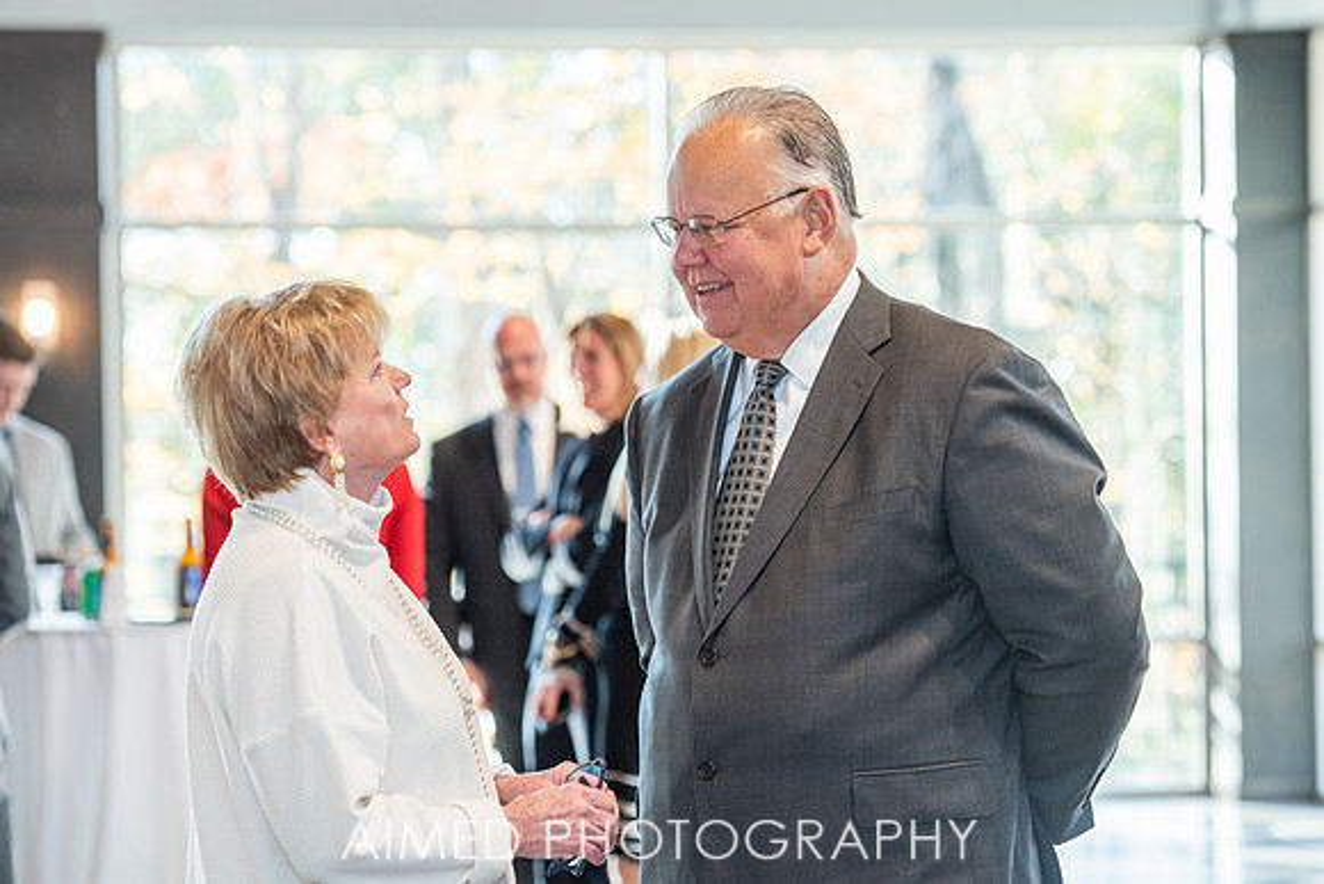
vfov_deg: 9.9
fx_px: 5077
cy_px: 465
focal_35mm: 138
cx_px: 748
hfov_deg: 14.9
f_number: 4.5
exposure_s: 1/200
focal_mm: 120
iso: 1000
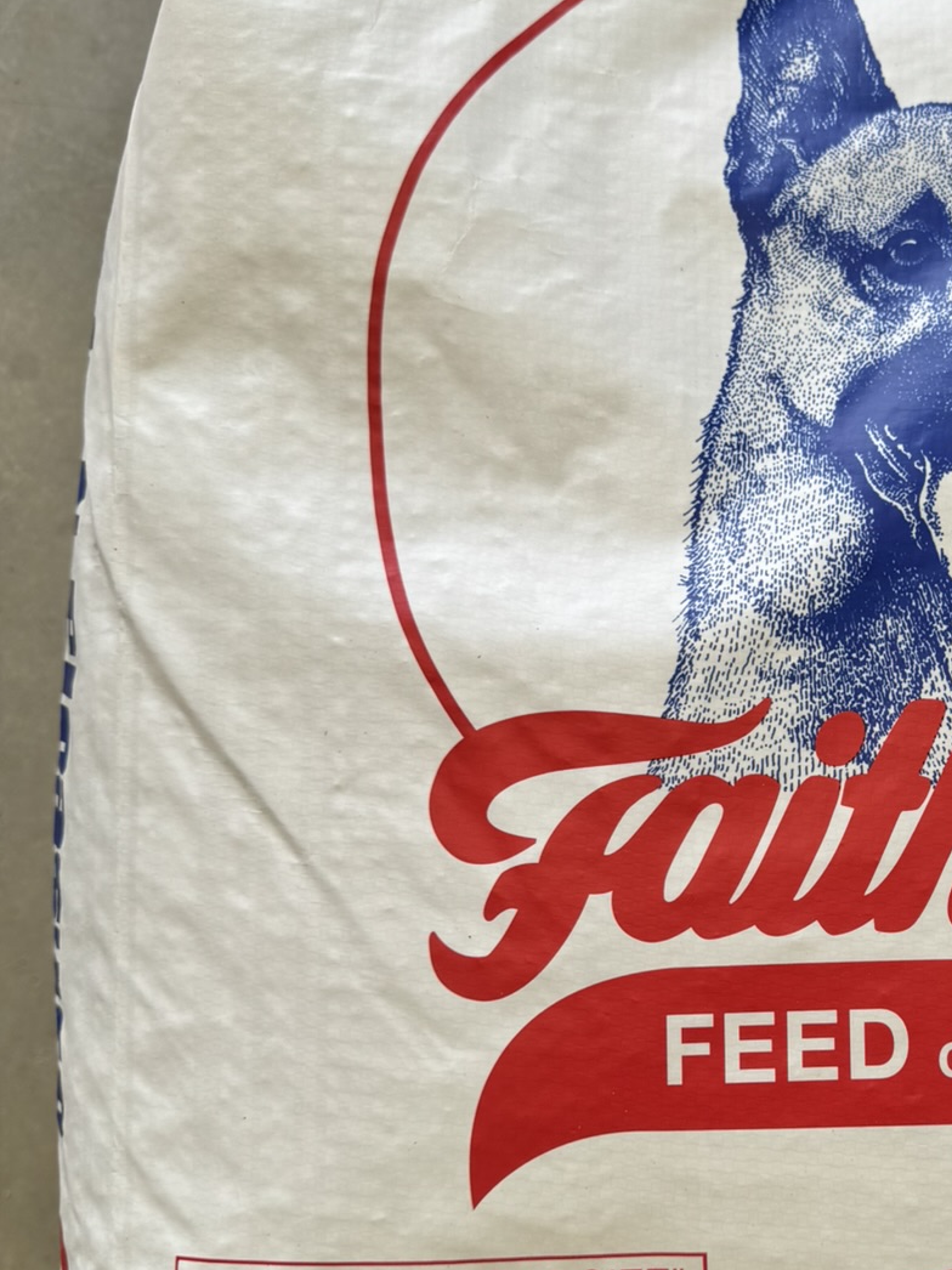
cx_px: 923
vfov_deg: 40.3
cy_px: 756
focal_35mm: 47
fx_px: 1724
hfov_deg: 29.1
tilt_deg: -79.5
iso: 80
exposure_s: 1/980
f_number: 1.78
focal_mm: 6.76
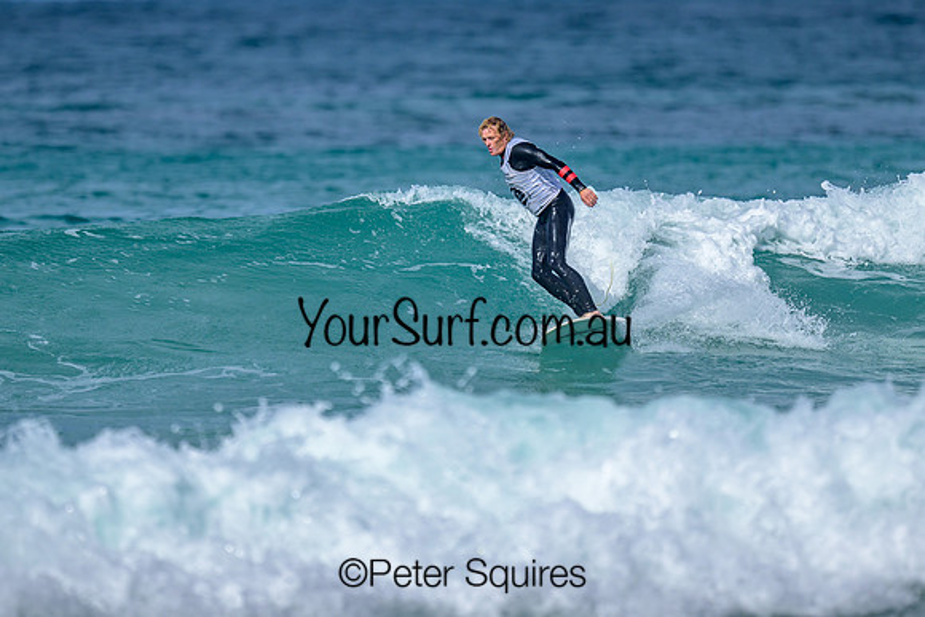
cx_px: 486
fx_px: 28263
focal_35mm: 1100
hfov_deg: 1.9
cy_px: 193
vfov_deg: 1.3
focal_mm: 800
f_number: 6.3
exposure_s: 1/2000
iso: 140
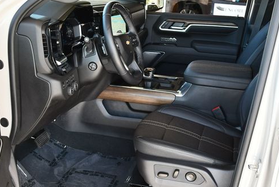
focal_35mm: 47
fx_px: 365
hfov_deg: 41.9
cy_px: 111
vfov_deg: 28.7
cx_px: 139
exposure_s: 1/250
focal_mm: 18
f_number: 3.5
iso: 640
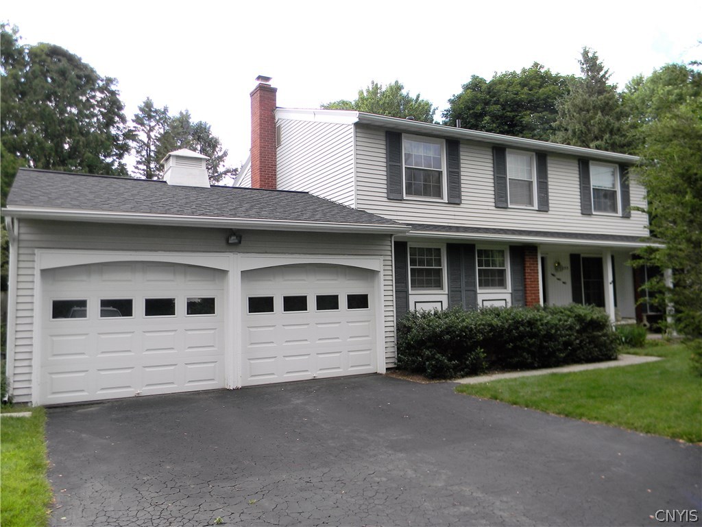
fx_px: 568
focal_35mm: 28
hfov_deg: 63.4
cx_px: 351
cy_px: 264
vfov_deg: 49.7
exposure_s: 1/201
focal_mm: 5
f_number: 3.5
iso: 80
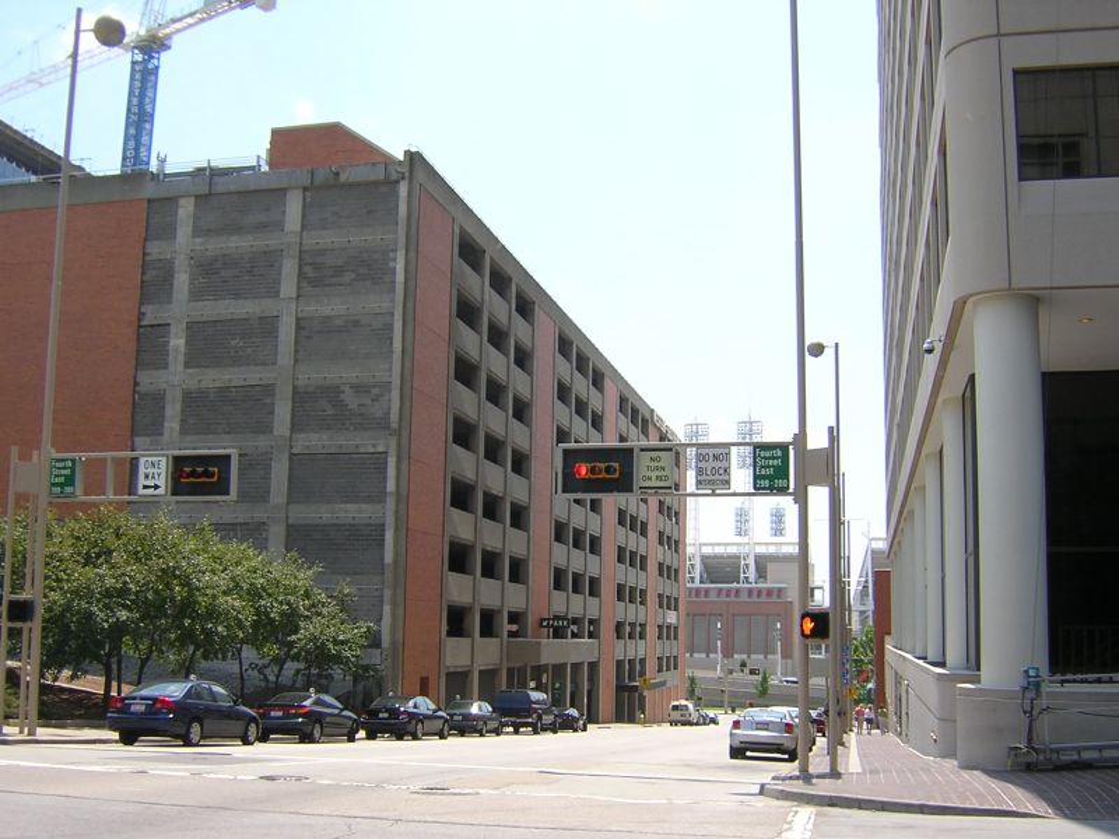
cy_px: 420
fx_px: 1164
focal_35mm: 36
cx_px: 560
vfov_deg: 39.7
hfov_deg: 51.4
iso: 100
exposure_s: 1/194
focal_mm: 4.7
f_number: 5.2
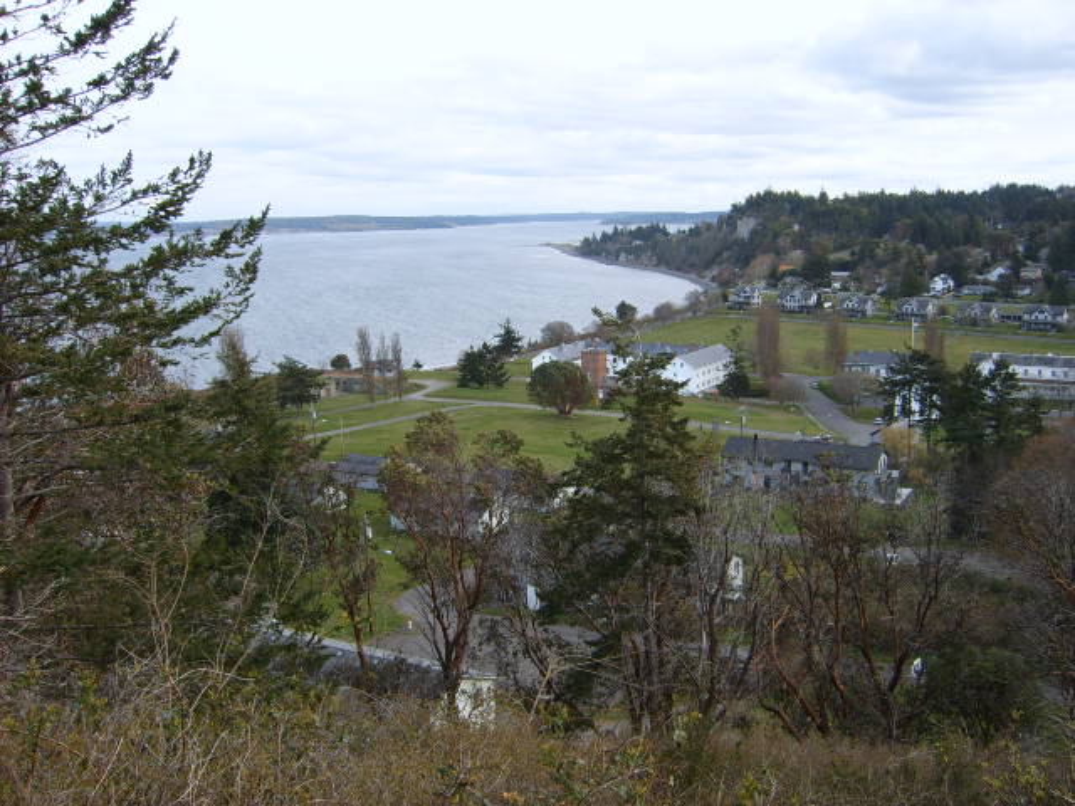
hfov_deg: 52.6
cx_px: 538
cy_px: 403
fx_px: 1087
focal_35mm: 35
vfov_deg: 40.7
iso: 50
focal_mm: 5.8
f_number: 5.8
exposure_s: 1/125
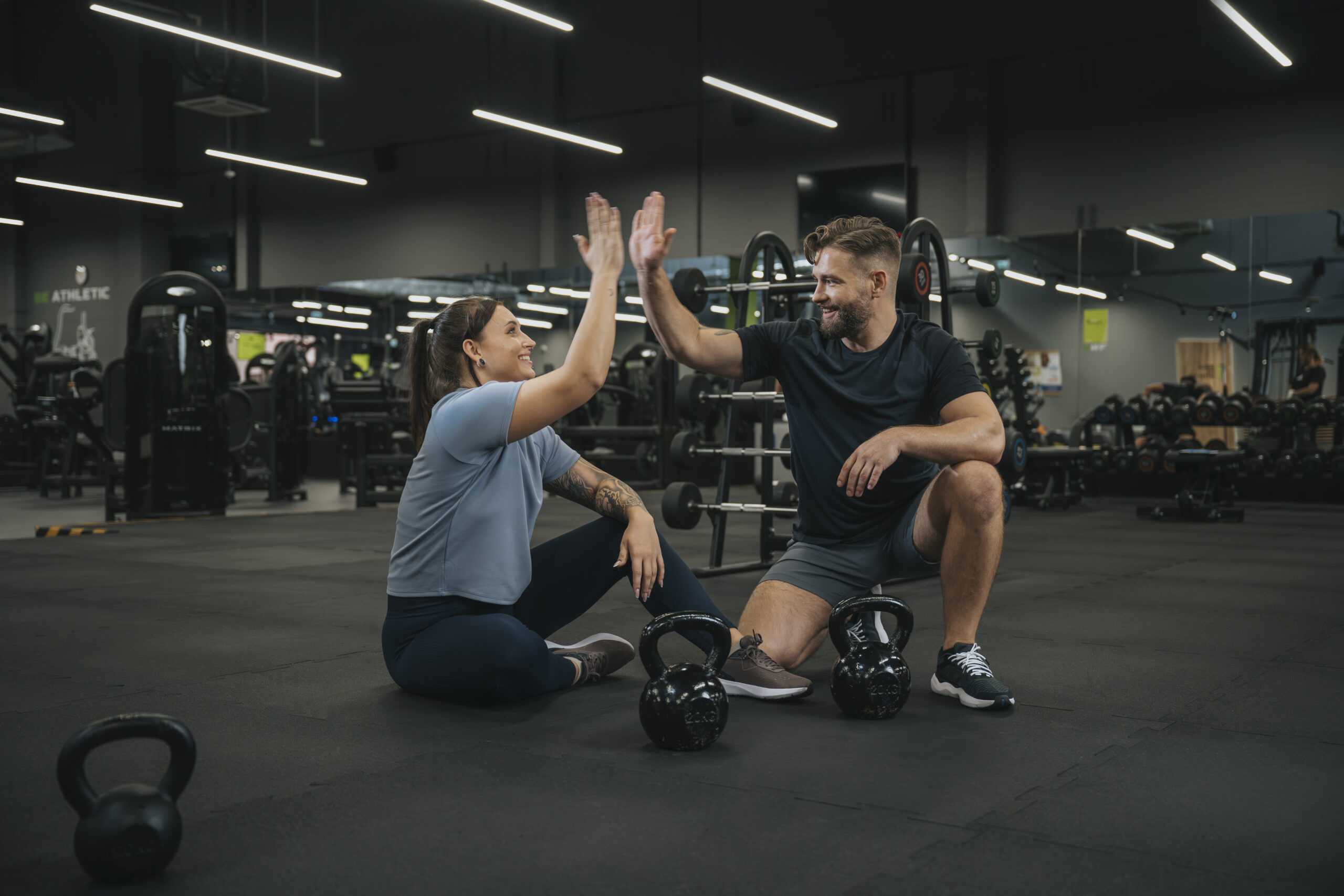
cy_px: 448
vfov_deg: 34.2
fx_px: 1456
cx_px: 672
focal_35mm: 39
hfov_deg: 49.6
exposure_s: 1/200
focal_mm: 39
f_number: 2.8
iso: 800
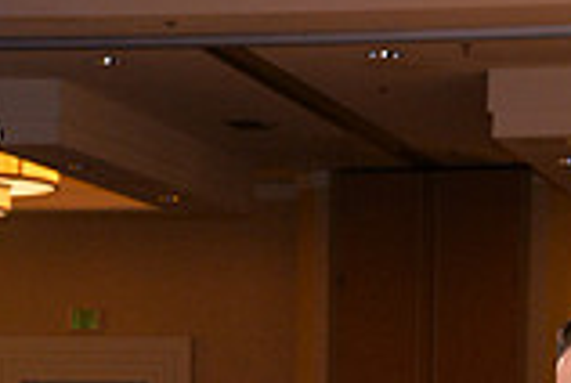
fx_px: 2908
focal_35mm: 183
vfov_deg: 7.1
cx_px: 309
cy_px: 914
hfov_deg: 11.2
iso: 1600
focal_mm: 50
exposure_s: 1/250
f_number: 5
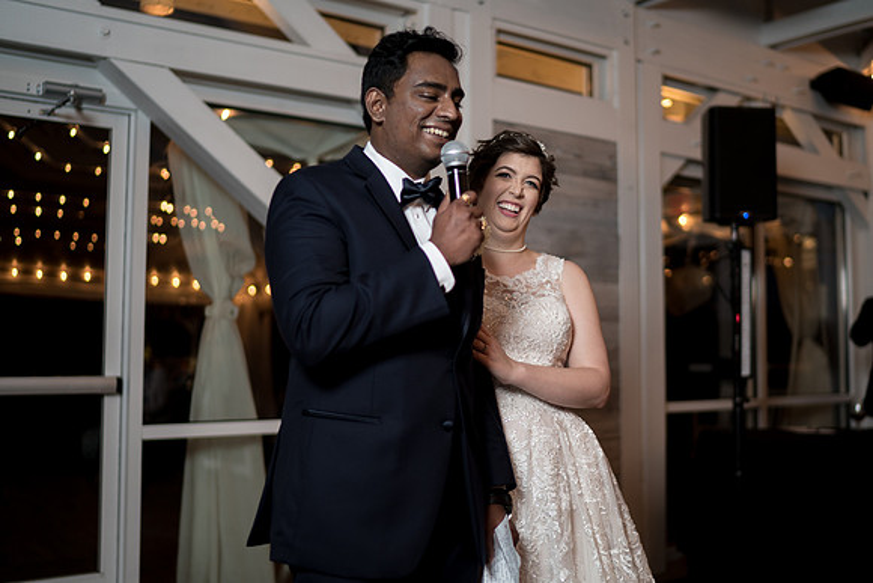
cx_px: 470
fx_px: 1008
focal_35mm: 42
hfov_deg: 46.8
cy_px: 275
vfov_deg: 32.2
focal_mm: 35
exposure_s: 1/200
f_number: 1.4
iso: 250
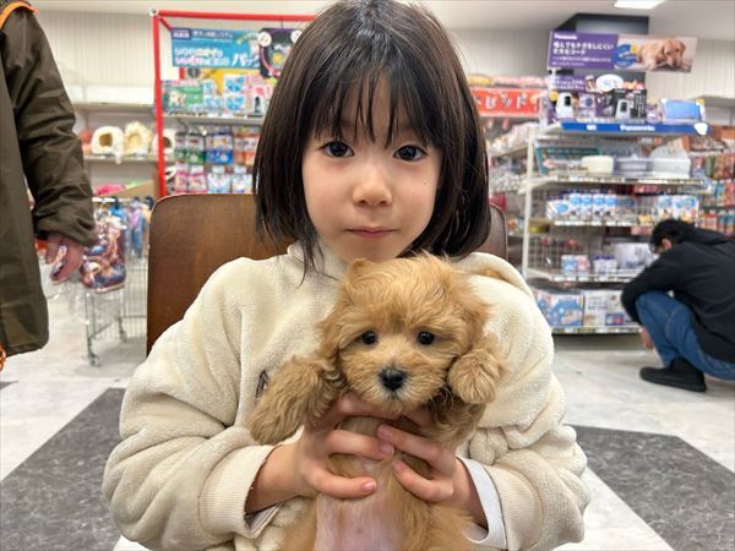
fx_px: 552
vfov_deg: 53.1
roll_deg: -0.5
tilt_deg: -6.1
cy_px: 276
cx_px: 368
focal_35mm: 26
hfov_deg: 67.3
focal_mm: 5.7
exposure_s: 1/100
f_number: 1.5
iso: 125
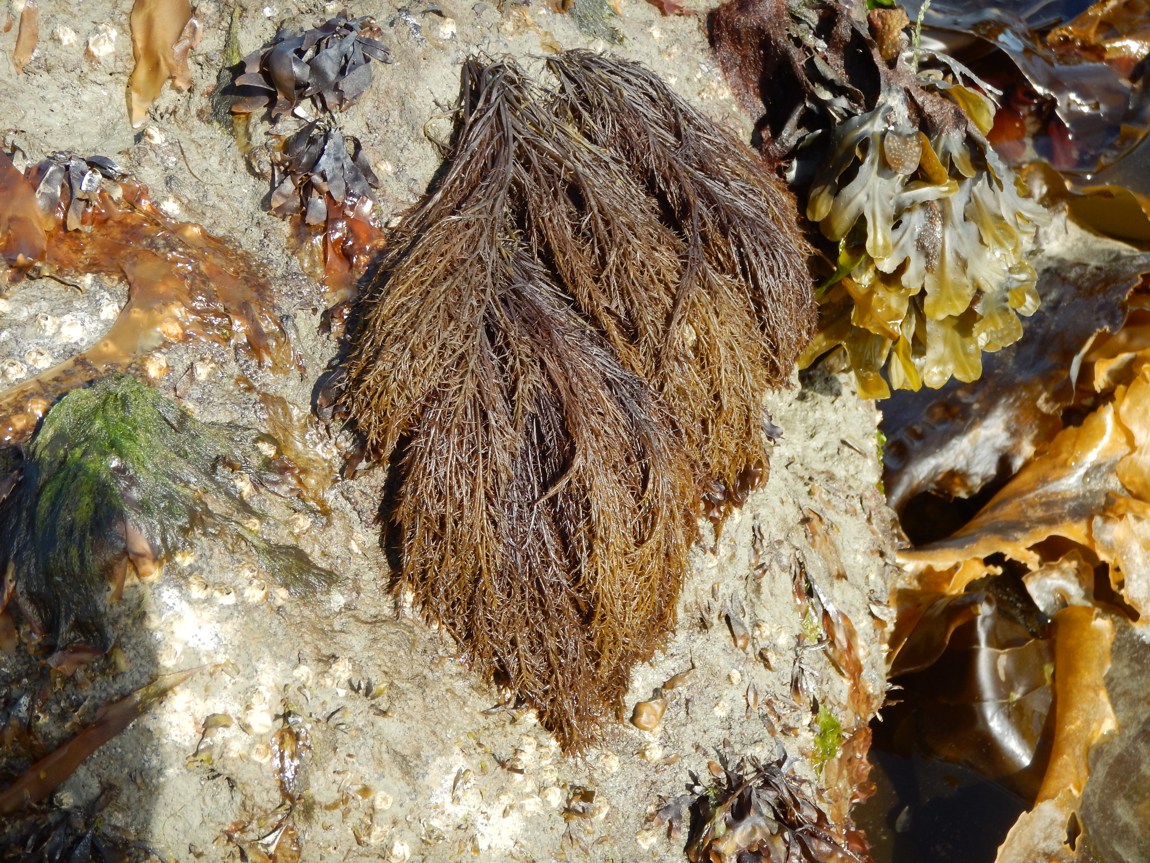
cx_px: 575
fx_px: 1595
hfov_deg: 39.7
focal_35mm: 48
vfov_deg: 30.3
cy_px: 432
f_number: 4.3
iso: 125
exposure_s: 1/250
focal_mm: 8.5
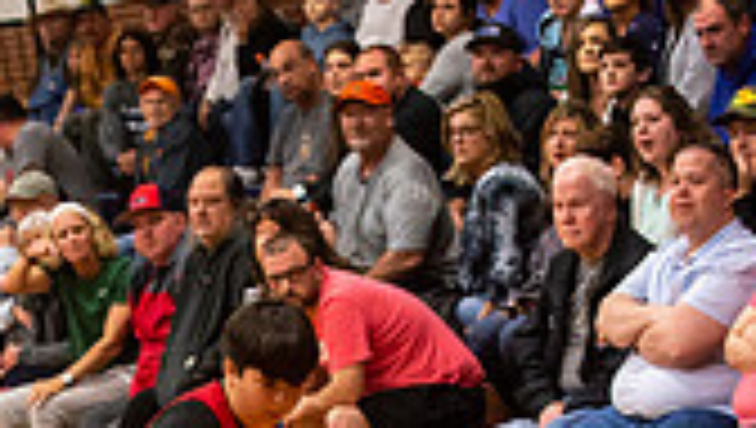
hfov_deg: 10.9
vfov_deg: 6.2
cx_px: 128
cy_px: 514
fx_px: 3934
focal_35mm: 196
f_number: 4
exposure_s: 1/500
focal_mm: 70
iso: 5000
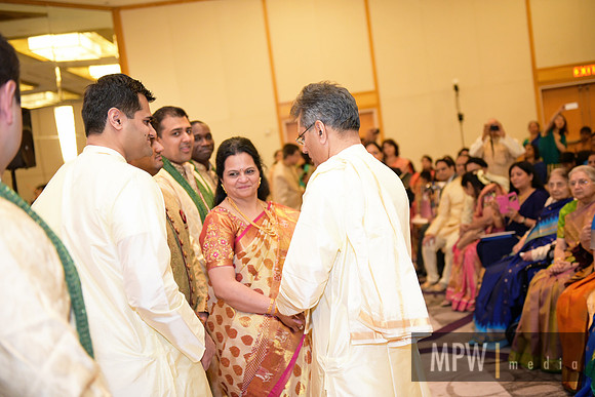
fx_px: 727
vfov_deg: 30.5
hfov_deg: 44.5
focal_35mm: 44
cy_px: 198
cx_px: 298
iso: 2000
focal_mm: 44
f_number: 2.8
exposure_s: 1/160
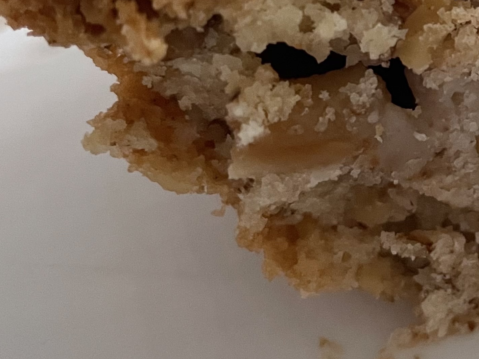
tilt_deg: -28.4
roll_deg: -2.5
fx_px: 1024
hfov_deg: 23.8
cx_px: 589
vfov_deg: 19.2
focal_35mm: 74
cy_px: -20
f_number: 1.6
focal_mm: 4.2
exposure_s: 1/60
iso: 500
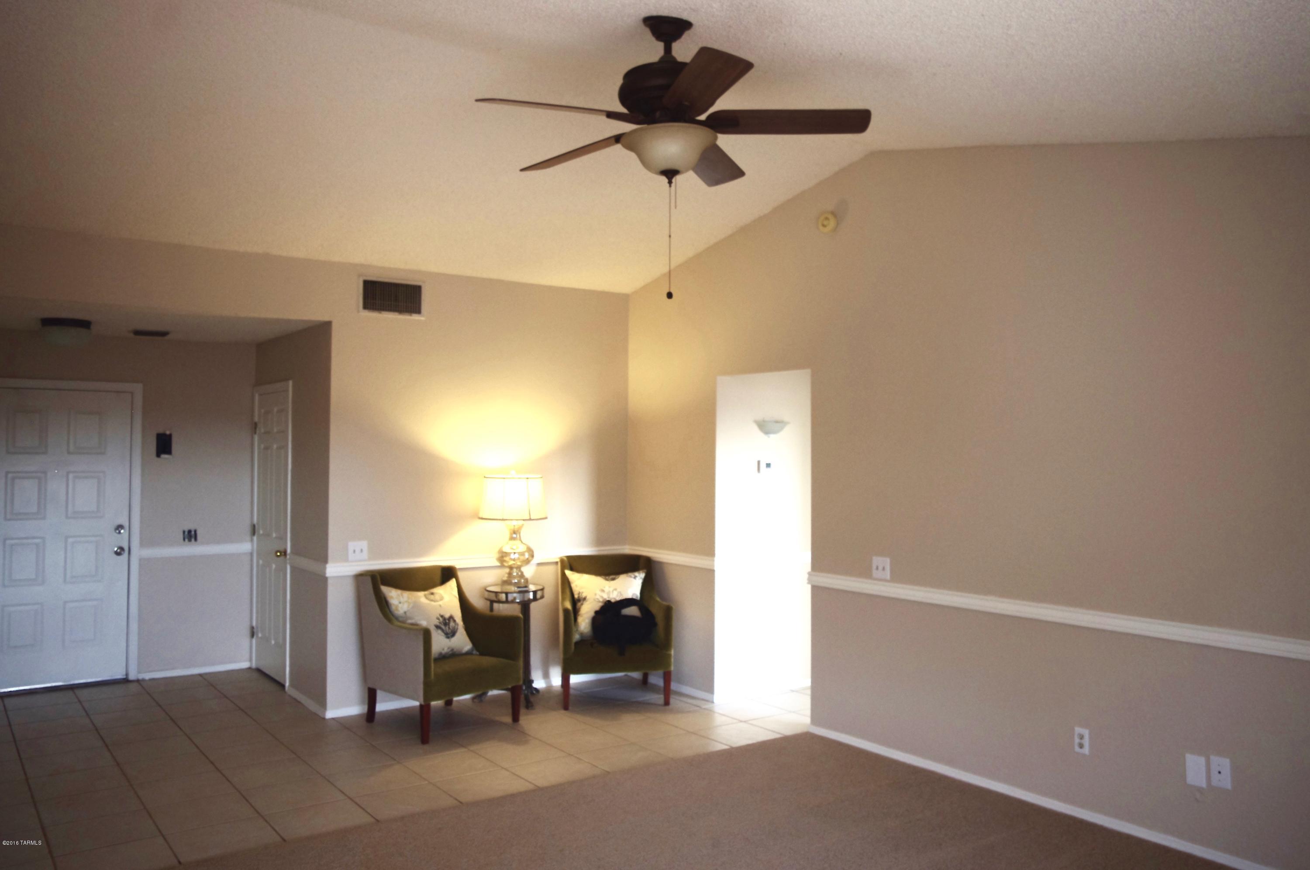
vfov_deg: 47.8
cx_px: 655
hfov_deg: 67.4
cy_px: 435
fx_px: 981
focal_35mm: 27
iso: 400
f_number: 3.5
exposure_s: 1/80
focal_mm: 18
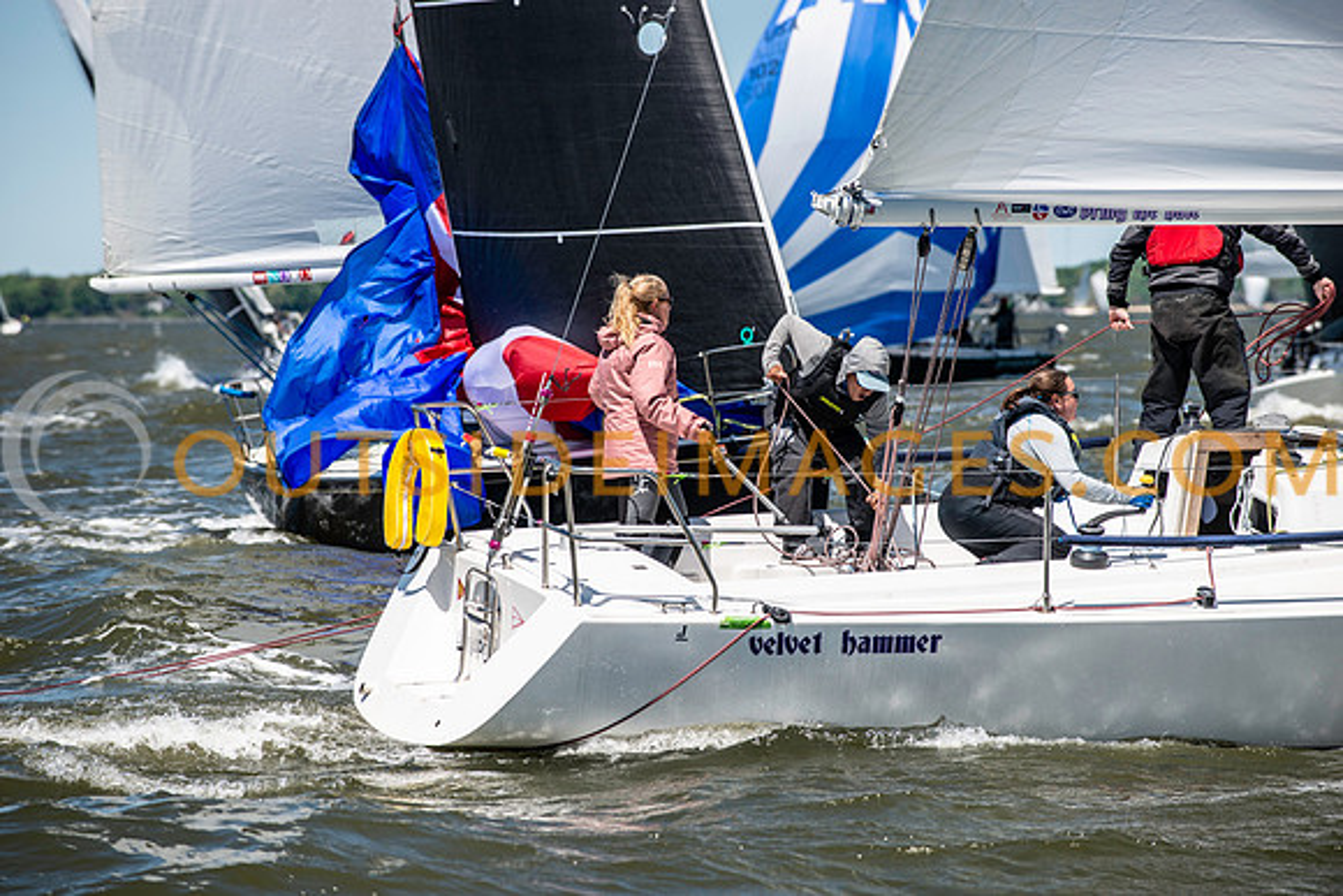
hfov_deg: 10.3
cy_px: 448
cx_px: 672
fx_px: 7463
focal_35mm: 200
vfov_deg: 6.9
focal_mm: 200
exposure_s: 1/2500
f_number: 5.6
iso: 320
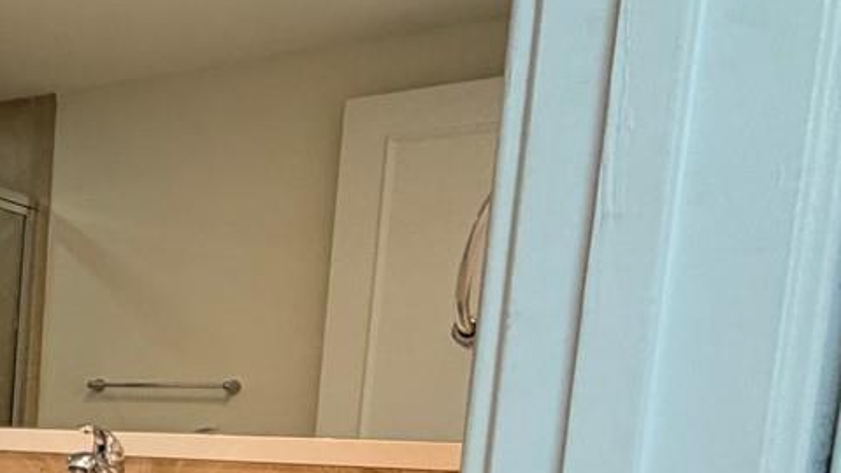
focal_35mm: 51
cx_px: -269
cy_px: 543
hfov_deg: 31.0
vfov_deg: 22.0
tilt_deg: -6.9
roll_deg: -0.9
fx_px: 1137
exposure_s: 1/60
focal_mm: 2.22
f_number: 2.2
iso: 250
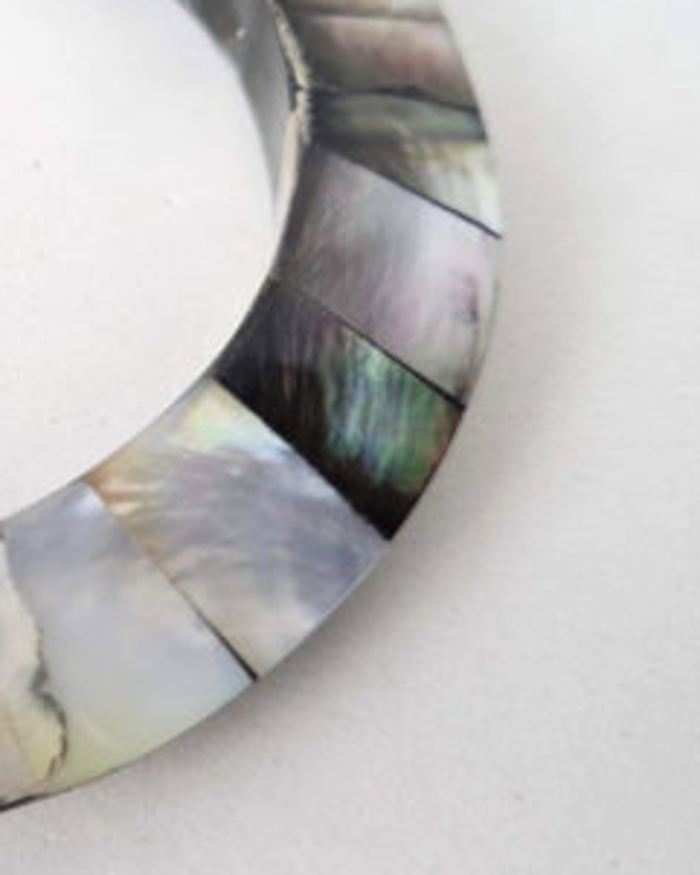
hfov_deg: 23.3
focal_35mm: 59
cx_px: -171
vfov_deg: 31.9
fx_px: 1527
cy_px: 353
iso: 50
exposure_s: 1/235
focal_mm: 5.4
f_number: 1.8
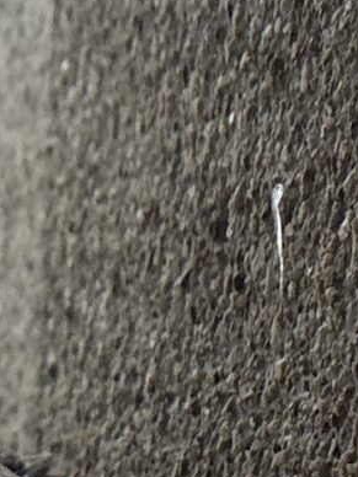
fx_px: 2730
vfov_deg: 9.9
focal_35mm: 198
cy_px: 522
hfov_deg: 7.4
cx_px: -180
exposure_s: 1/121
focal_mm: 2.71
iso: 50
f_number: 1.9
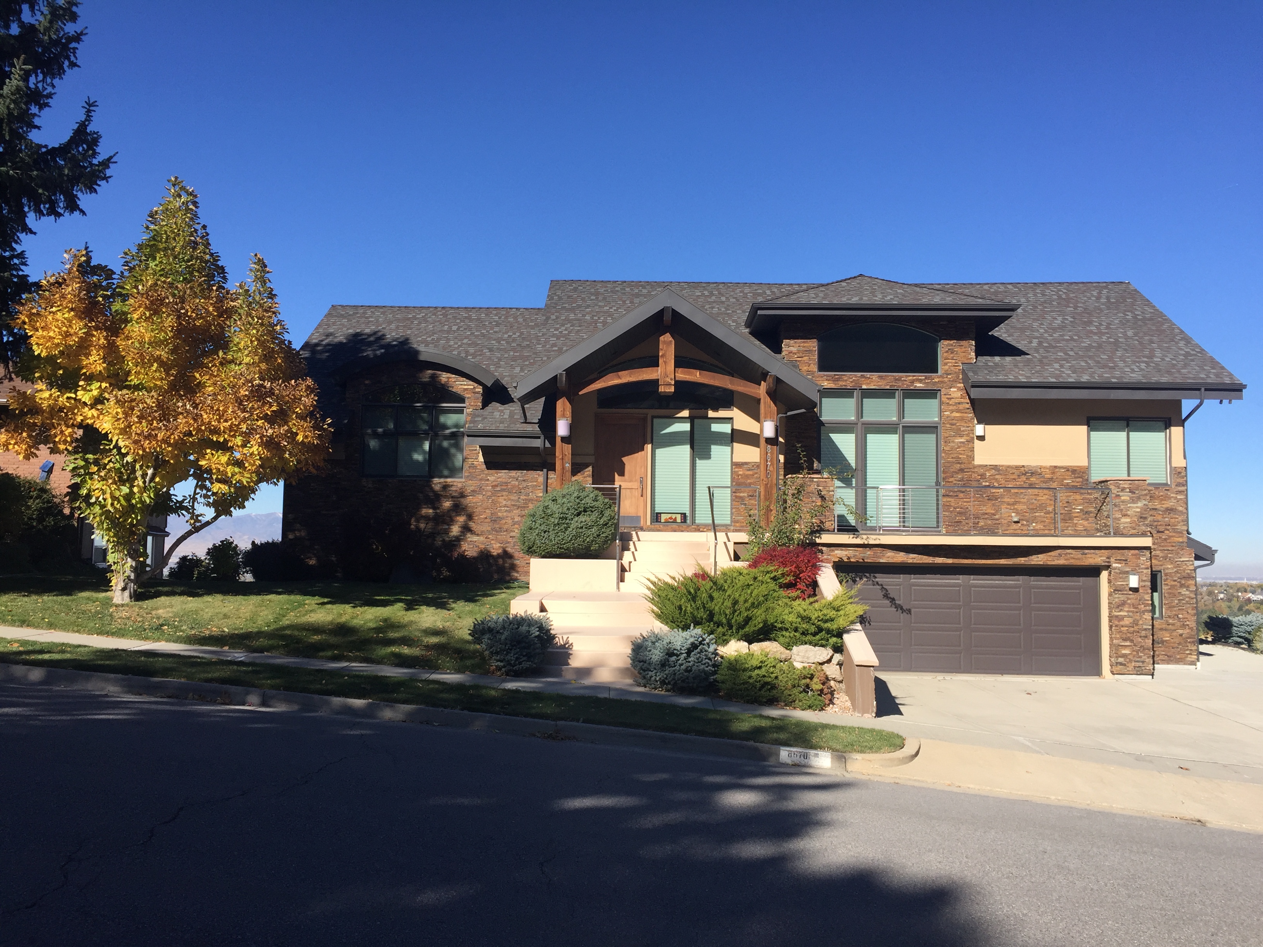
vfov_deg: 48.2
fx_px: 1058
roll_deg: -1.0
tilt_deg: +3.7
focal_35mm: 29
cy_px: 474
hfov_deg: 61.7
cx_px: 632
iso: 32
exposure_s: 1/1647
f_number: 2.2
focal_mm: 4.15
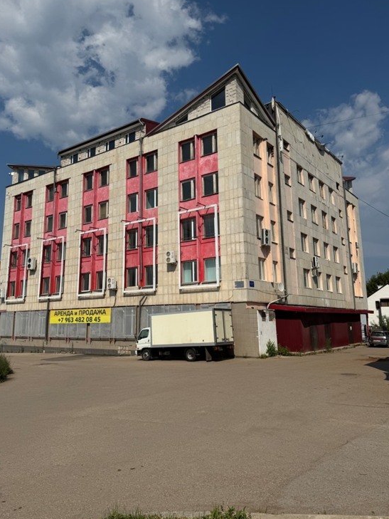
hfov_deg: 51.3
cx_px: 178
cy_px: 236
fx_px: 404
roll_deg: +0.1
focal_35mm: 27
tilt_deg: +11.7
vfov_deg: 65.2
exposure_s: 1/12346
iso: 80
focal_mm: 6.76
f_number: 1.78
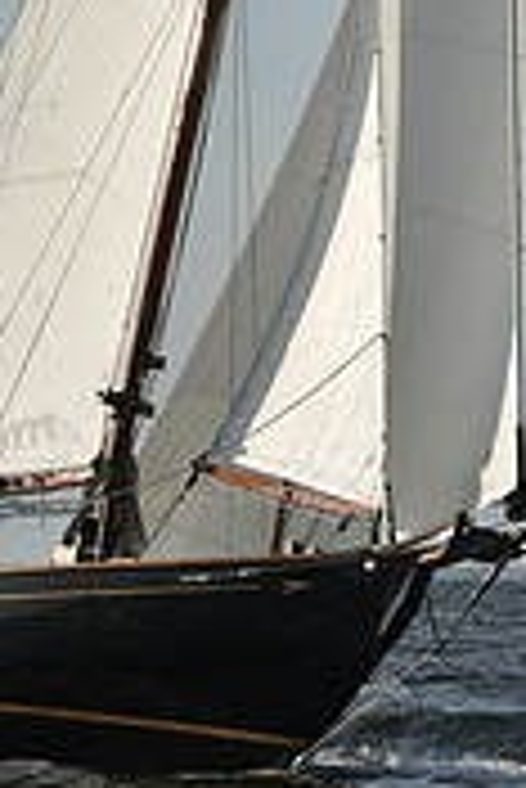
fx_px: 5074
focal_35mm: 232
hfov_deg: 5.9
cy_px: -261
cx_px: 290
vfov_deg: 8.7
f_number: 10
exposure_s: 1/1250
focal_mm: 70
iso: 320
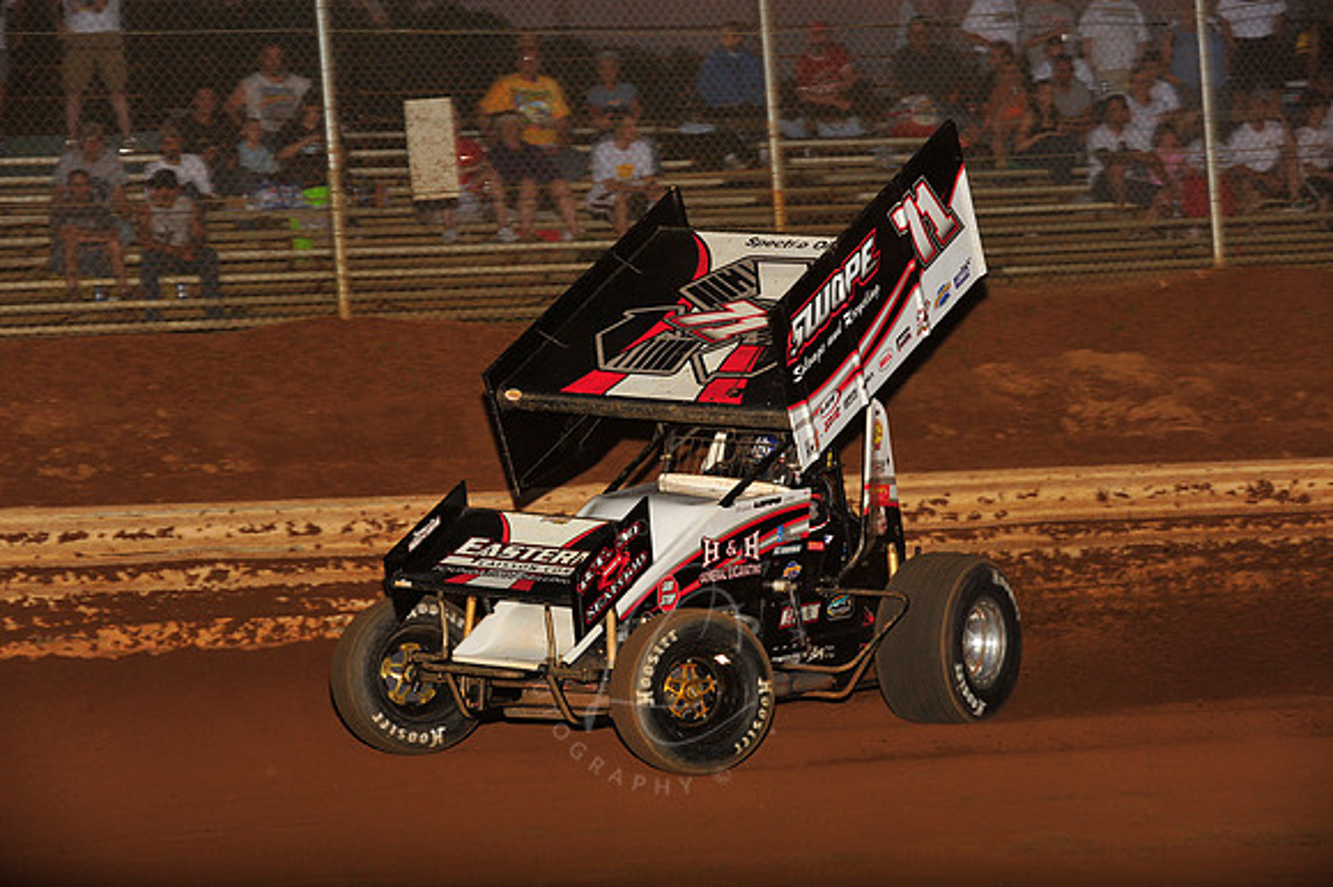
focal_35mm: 125
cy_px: 444
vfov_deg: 11.0
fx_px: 4626
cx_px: 666
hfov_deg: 16.4
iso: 1000
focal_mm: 125
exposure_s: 1/320
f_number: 7.1
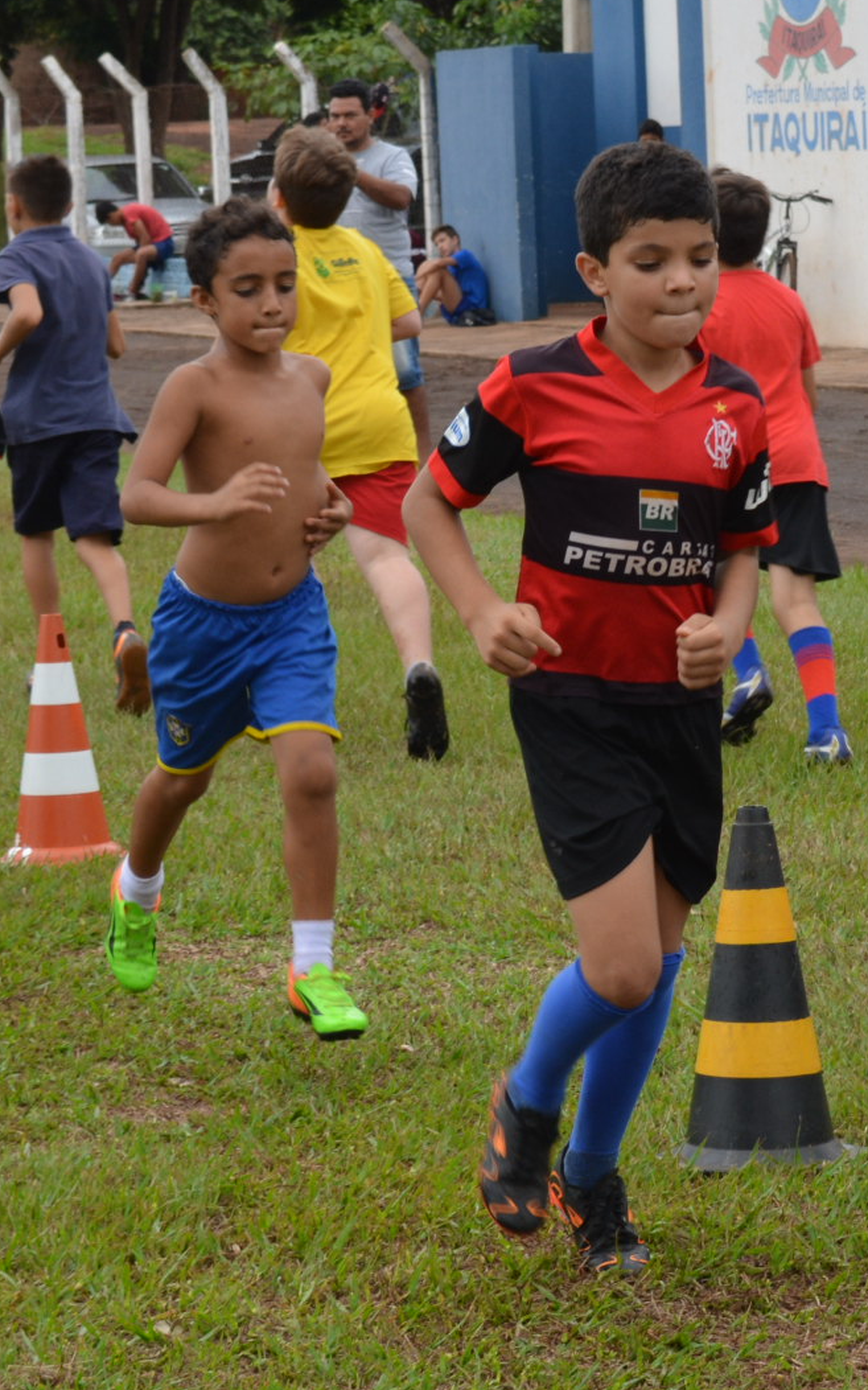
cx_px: 832
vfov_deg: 14.1
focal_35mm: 148
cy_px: 657
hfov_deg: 8.8
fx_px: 5605
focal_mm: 34
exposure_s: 1/200
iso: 200
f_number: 7.1
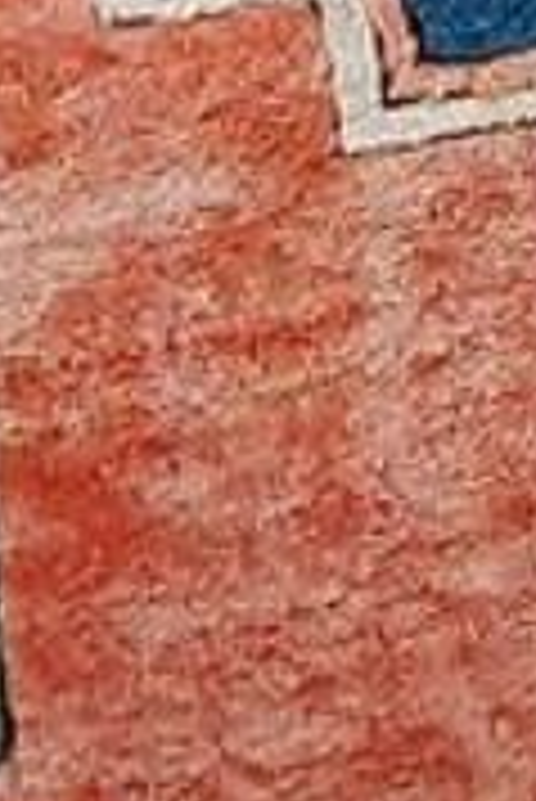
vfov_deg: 9.5
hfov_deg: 6.8
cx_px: 653
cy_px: -826
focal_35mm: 202
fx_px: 4502
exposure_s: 1/25
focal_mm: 3.93
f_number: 1.7
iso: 320
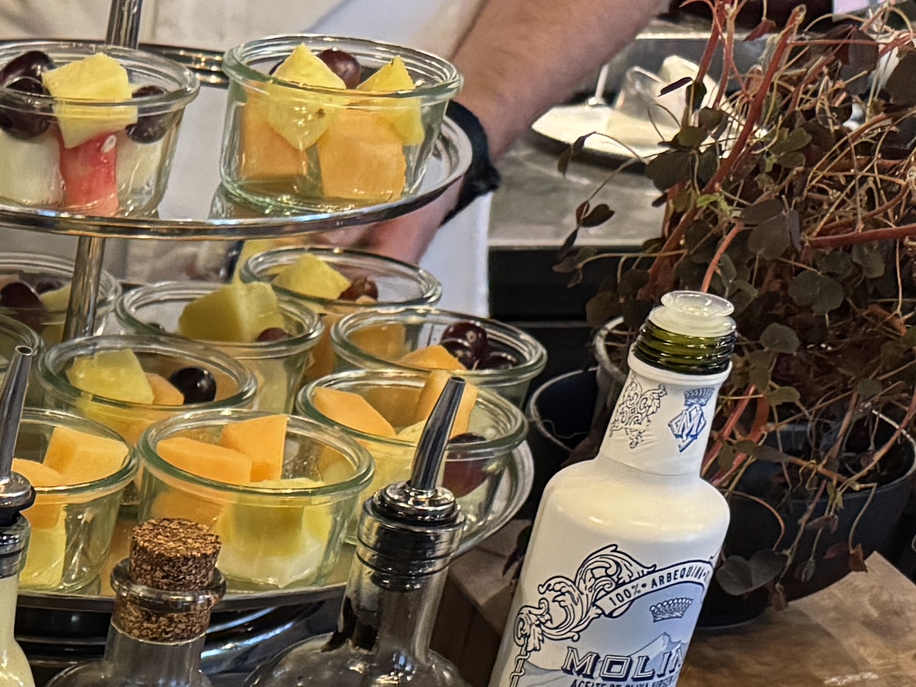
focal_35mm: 95
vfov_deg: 14.0
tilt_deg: -38.7
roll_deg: -0.3
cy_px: 1196
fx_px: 2514
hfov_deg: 18.0
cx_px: -534
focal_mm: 6.76
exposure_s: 1/50
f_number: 1.78
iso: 500
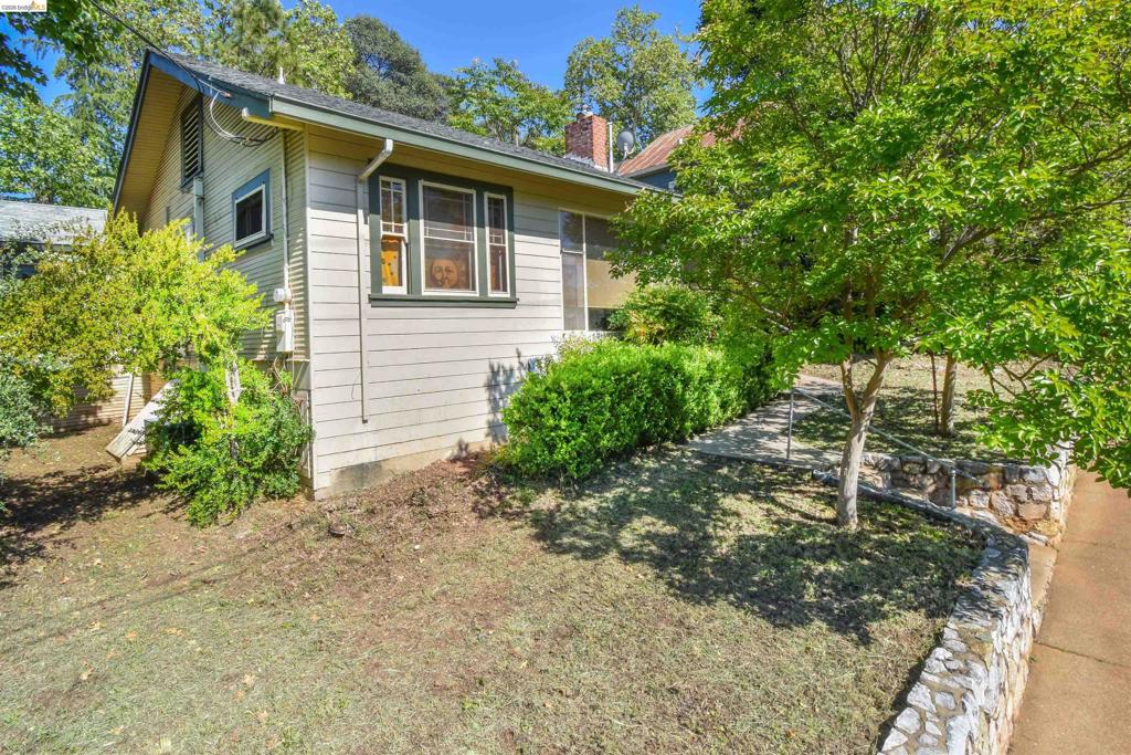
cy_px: 378
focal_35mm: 15
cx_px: 566
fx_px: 471
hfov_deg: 100.4
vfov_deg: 77.3
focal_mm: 10
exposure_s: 1/60
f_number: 13
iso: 100
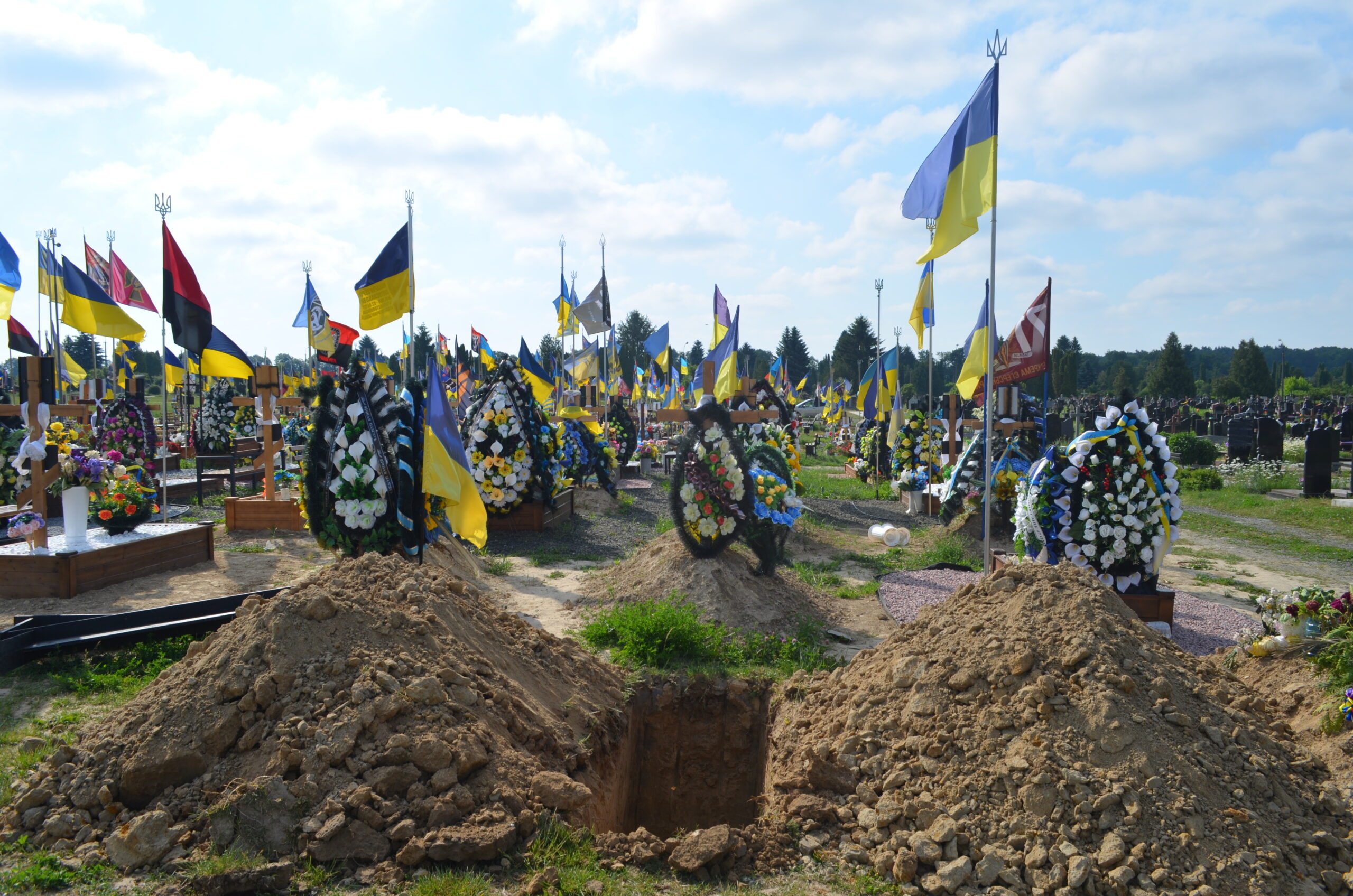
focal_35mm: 27
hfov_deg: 67.5
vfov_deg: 47.7
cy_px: 448
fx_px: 1013
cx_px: 676
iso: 100
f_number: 9
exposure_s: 1/320
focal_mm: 18
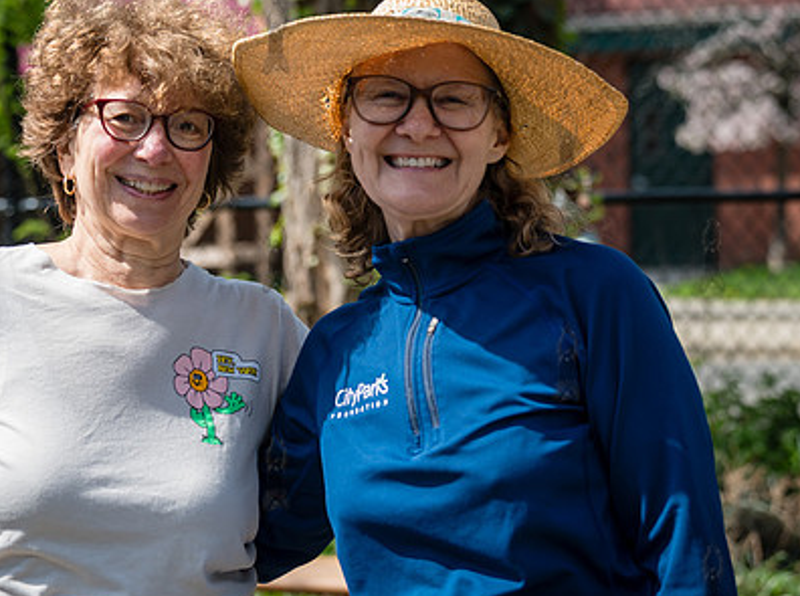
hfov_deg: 17.5
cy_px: 227
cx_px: 229
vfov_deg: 13.2
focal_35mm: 112
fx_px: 2582
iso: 100
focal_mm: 67
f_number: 3.5
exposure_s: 1/800
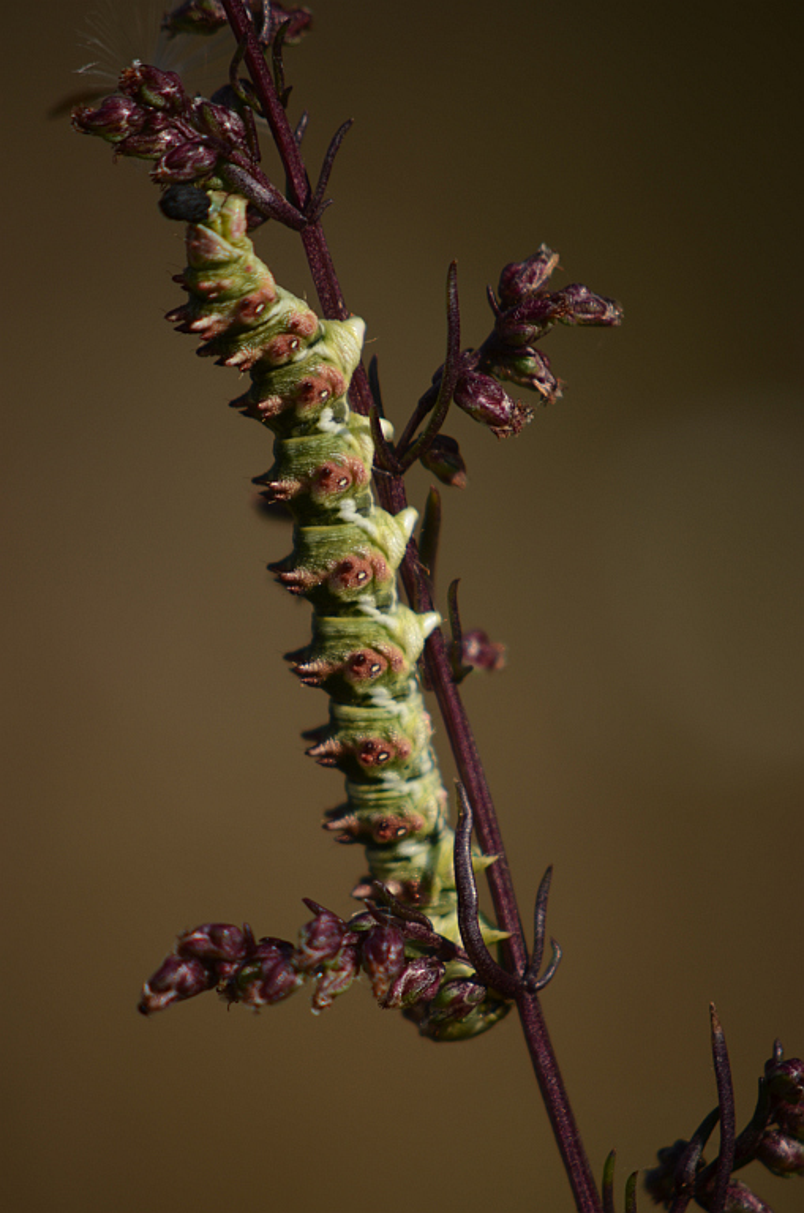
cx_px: 402
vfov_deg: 6.9
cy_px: 606
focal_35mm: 300
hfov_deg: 4.6
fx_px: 10090
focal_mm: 200
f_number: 7.1
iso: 100
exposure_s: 1/640
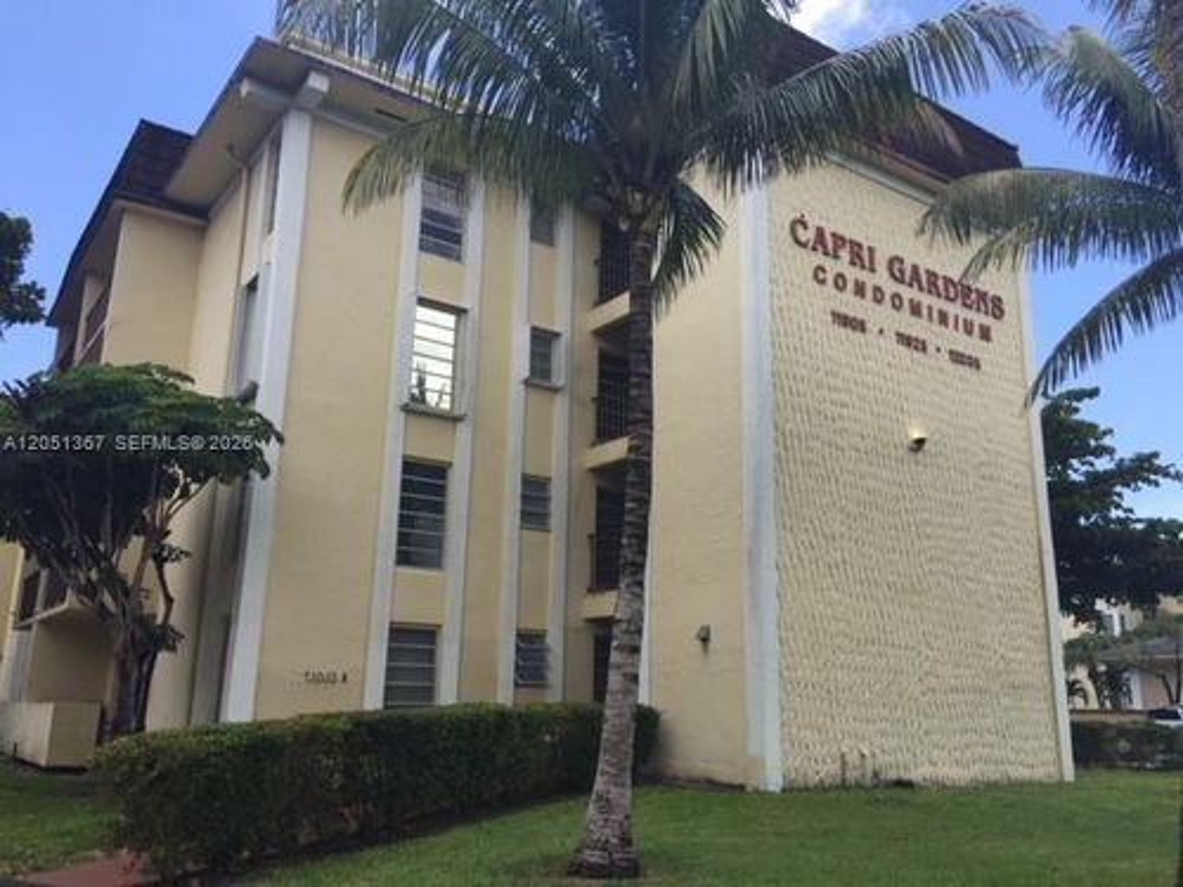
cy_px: 444
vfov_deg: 48.2
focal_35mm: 29
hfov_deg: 61.7
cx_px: 592
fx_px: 991
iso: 32
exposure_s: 1/824
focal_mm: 4.15
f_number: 2.2
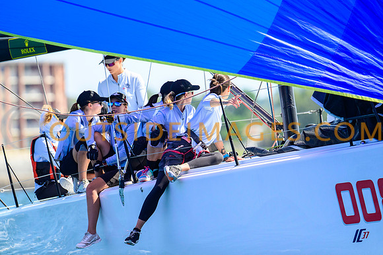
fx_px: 6379
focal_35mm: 600
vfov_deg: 2.3
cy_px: 128
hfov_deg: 3.4
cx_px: 192
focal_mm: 400
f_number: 4.5
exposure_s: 1/1250
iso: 250
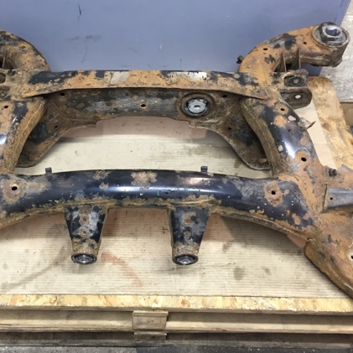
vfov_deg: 42.8
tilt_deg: -48.9
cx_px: 132
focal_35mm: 39
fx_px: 450
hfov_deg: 42.5
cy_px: 154
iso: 100
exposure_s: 1/33
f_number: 2.2
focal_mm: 4.15
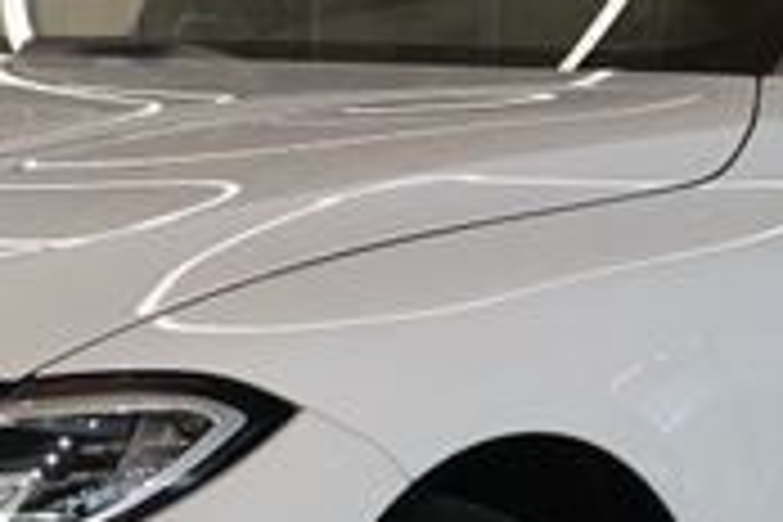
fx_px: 8047
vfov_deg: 3.7
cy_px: 241
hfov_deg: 5.6
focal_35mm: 370
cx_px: 252
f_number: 5.6
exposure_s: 1/160
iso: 1600
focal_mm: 63
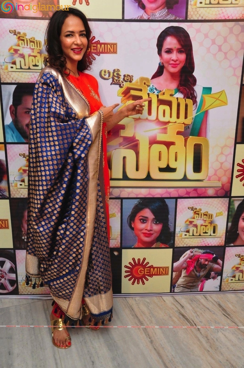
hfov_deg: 36.8
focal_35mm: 36
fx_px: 367
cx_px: 122
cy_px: 184
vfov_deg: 53.2
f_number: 10
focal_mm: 24
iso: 1600
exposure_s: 1/125
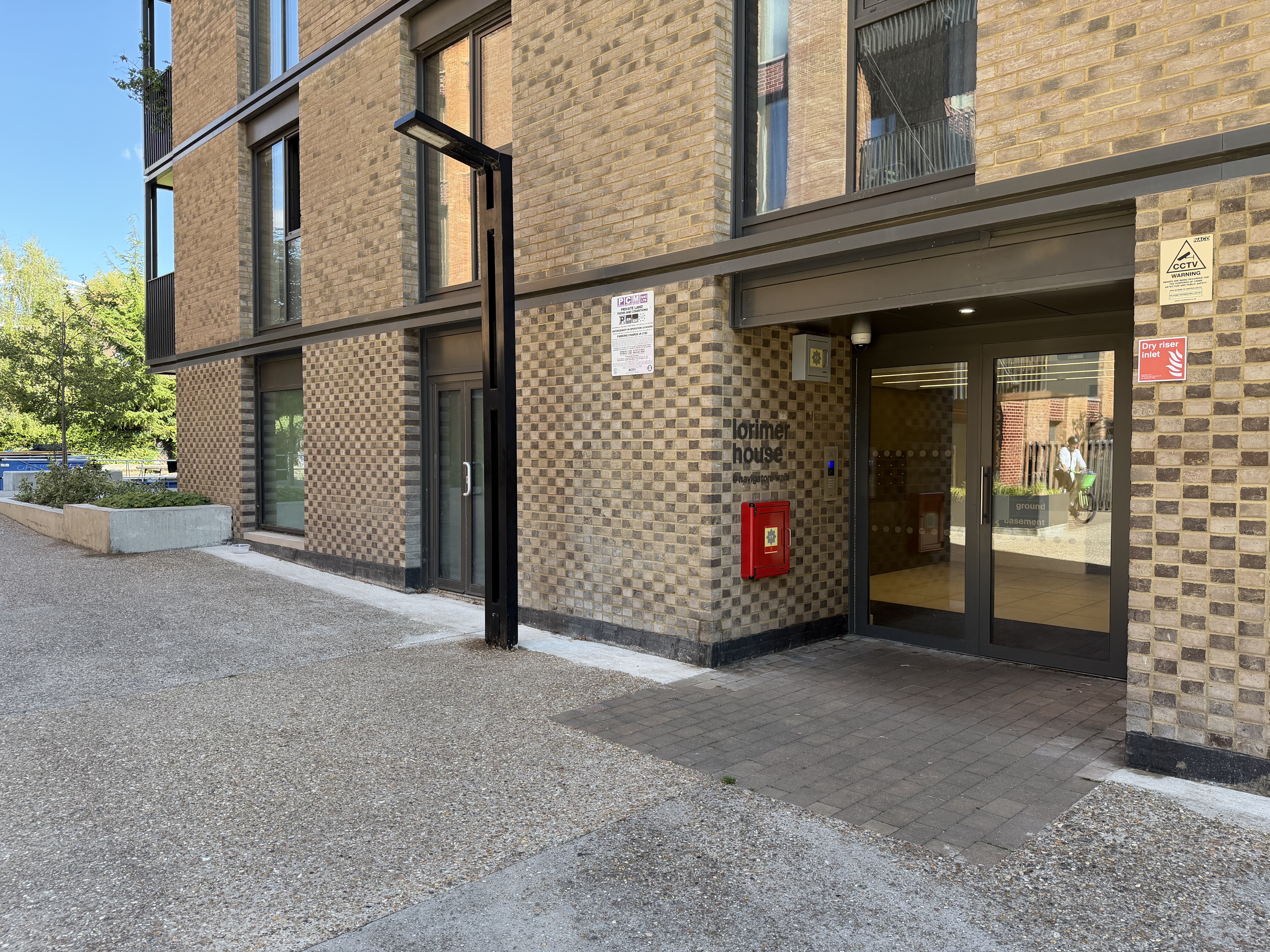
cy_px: 476
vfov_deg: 56.8
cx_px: 635
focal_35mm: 24
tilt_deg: -1.1
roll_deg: +0.2
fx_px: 881
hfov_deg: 71.6
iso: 100
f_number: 1.78
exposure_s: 1/649
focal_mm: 6.76
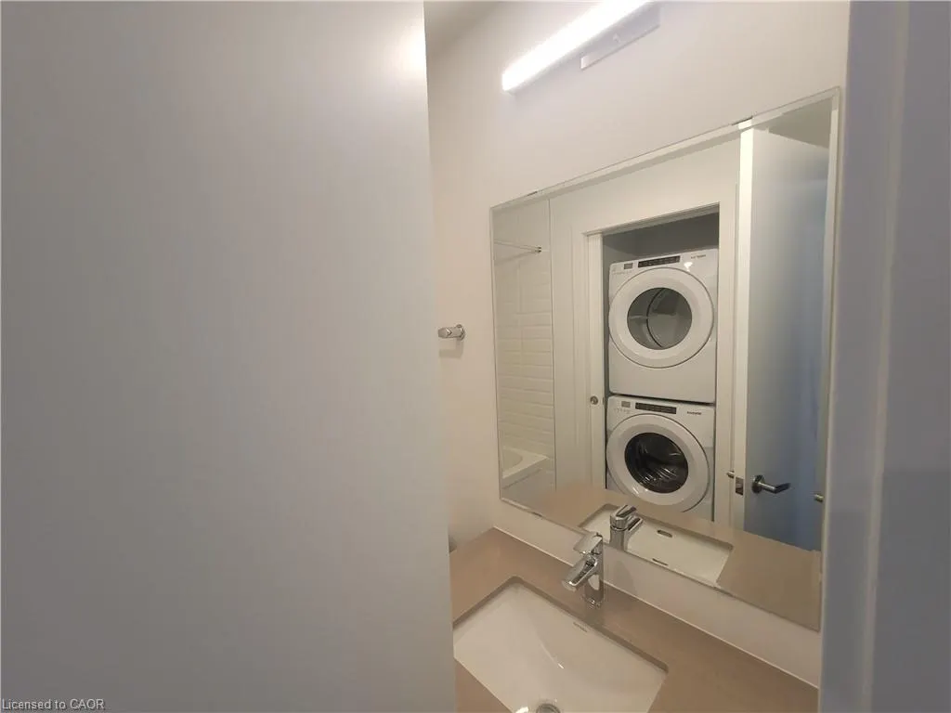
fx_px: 357
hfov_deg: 106.2
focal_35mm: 13
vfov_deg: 89.9
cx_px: 476
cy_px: 356
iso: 80
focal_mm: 1.74
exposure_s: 1/60
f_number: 2.2
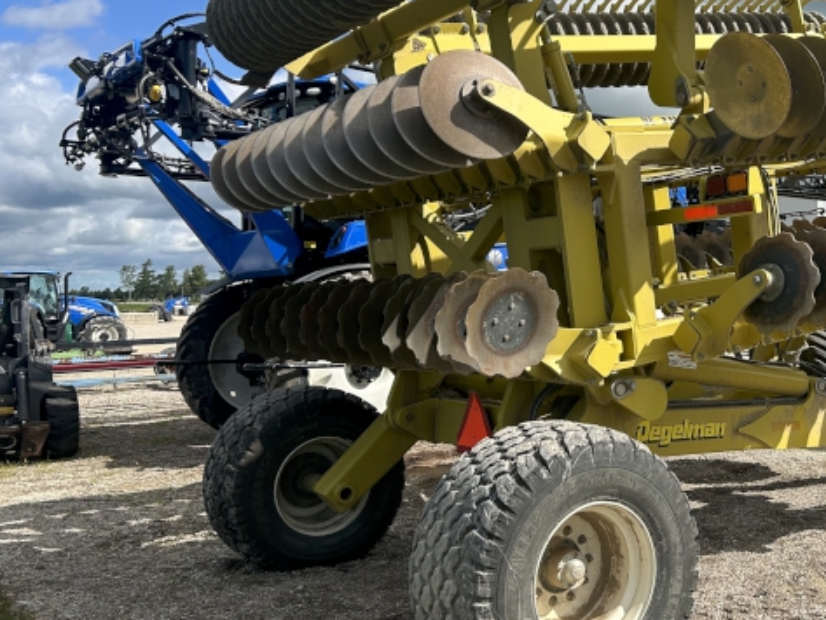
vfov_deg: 32.8
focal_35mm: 44
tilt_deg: +1.3
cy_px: 271
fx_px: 1050
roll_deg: +0.6
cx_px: 644
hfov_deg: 41.3
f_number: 1.5
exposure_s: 1/3460
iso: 50
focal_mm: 5.7
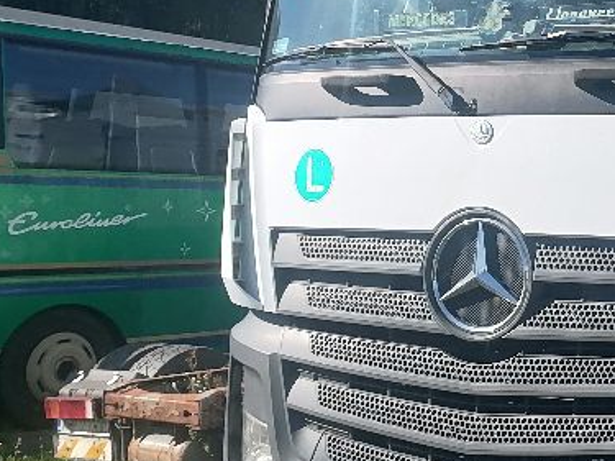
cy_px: 221
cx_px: 651
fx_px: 1261
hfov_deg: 25.7
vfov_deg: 20.7
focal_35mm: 71
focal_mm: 4.25
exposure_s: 1/1848
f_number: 1.8
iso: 50
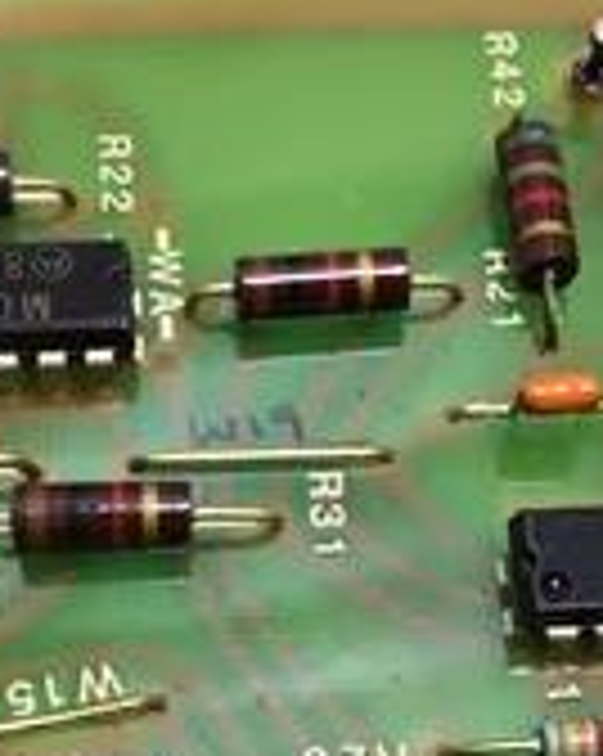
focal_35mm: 72
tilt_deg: -66.3
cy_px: 670
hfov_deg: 21.2
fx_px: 1609
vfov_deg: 25.7
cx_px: 328
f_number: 2.4
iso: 25
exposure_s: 1/60
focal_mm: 3.3
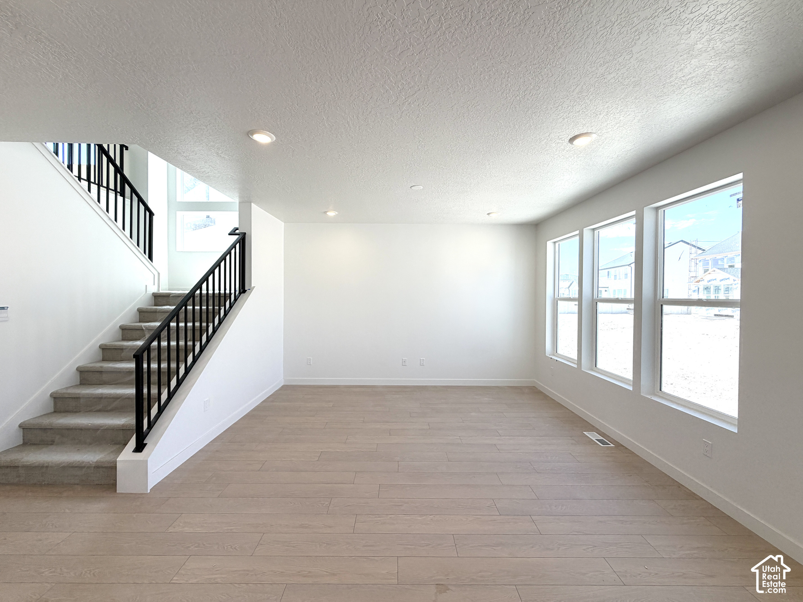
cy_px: 301
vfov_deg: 85.7
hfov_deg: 102.1
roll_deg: -1.0
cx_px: 402
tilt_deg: -1.0
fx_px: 325
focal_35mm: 14
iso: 50
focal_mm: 2.22
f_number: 2.2
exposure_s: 1/260
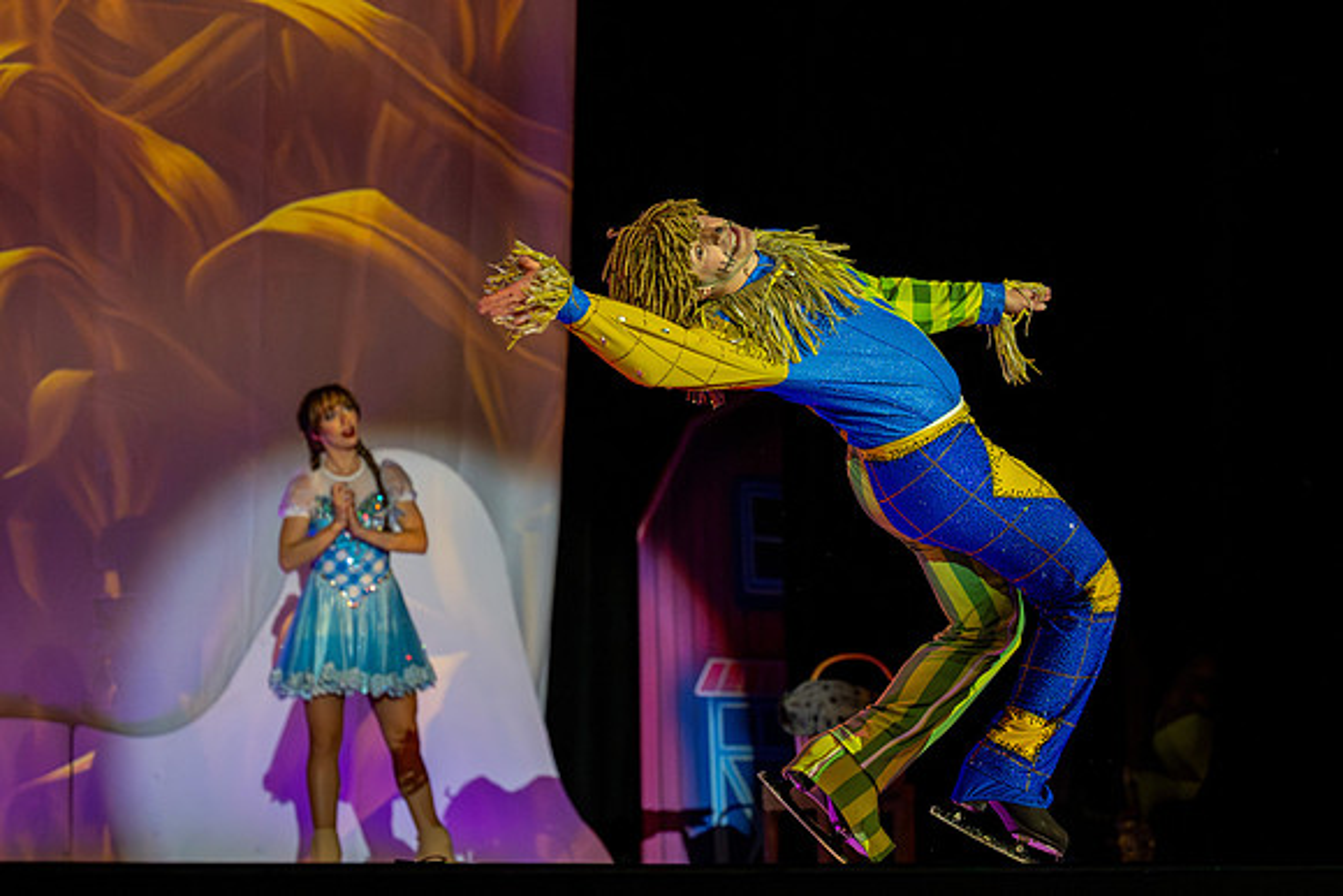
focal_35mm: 101
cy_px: 425
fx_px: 3762
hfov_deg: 20.2
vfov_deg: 13.6
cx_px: 717
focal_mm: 77
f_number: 2.8
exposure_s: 1/800
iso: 4000
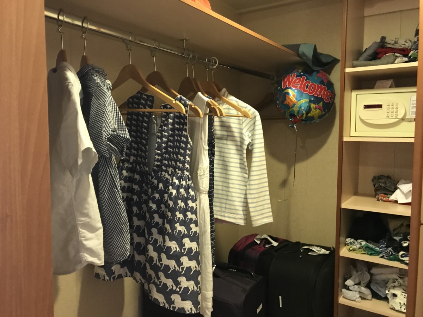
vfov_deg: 49.7
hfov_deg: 63.4
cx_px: 212
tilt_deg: -7.4
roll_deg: +0.1
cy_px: 158
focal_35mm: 28
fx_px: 342
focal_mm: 3.99
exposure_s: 1/6
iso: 100
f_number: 1.8
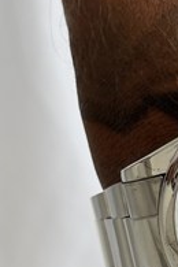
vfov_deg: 10.0
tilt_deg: -53.8
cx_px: 268
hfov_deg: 6.6
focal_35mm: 205
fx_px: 1520
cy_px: 200
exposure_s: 1/119
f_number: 1.78
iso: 100
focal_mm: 6.76
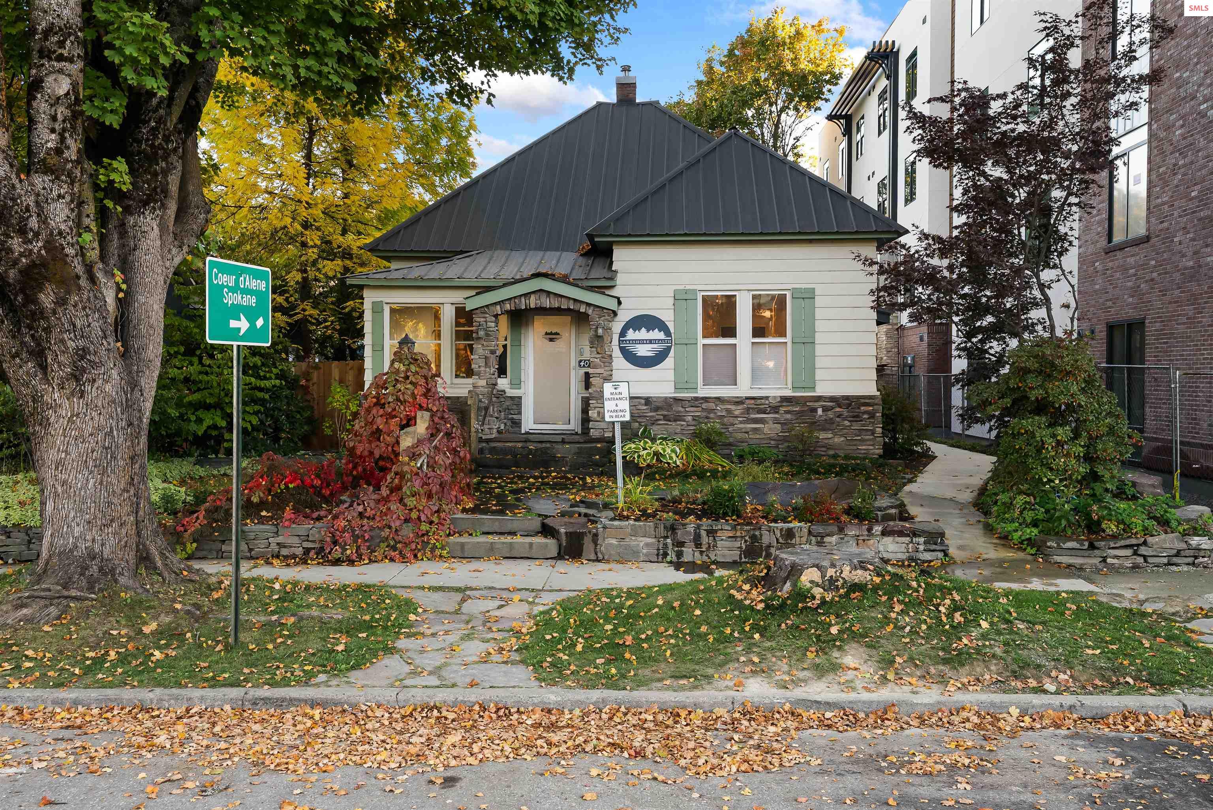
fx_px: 1062
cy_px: 405
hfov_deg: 59.5
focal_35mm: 32
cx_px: 606
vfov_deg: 41.8
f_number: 8
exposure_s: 1/2.5
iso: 400
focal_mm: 31.5
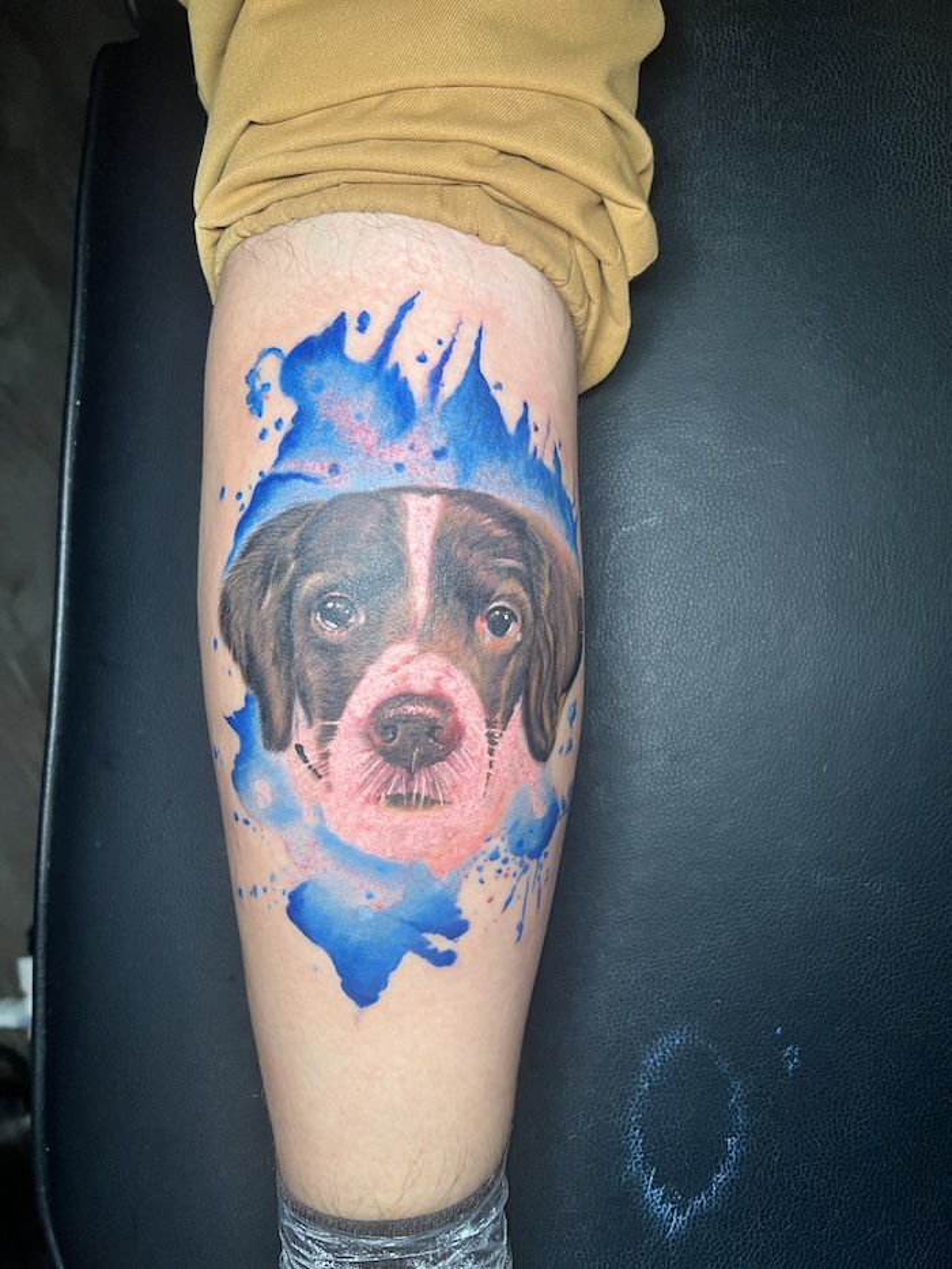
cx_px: 476
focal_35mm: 26
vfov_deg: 67.3
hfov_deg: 53.1
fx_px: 953
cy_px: 634
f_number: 1.5
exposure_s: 1/60
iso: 250
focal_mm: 5.7
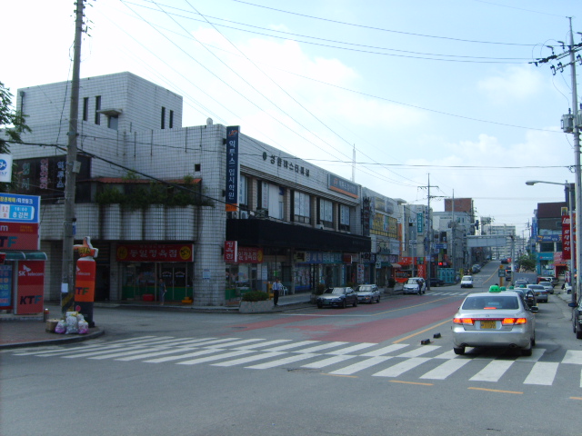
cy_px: 218
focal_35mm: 35
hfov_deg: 52.6
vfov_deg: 40.7
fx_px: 588
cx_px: 291
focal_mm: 5.8
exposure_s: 1/1000
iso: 50
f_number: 2.8
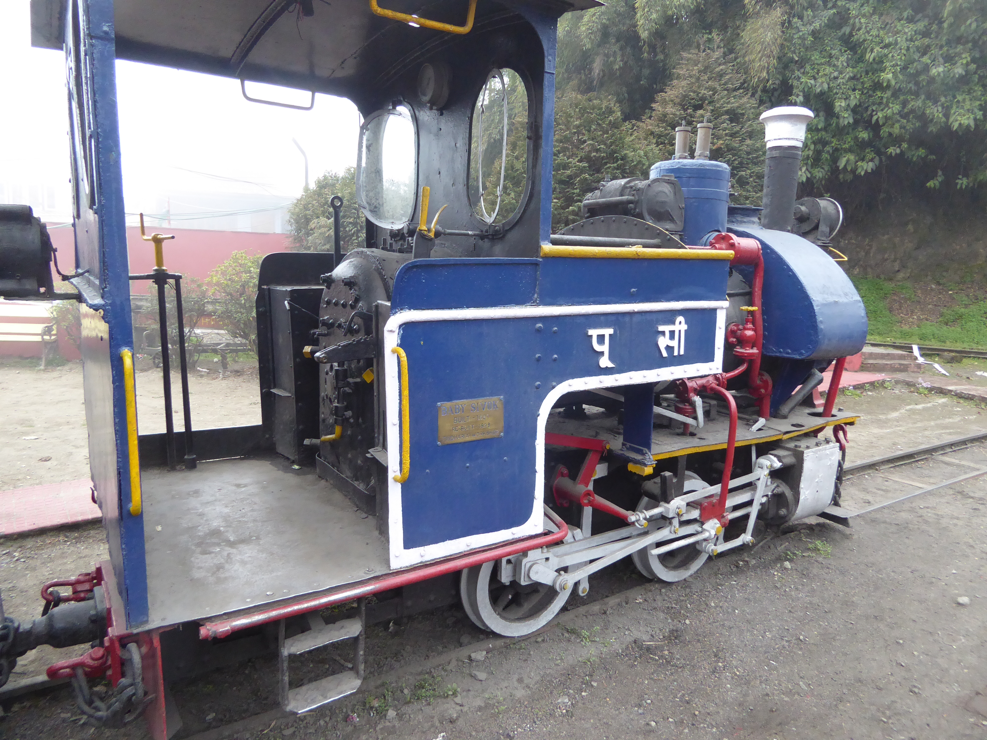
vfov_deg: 56.8
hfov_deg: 71.6
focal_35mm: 24
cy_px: 370
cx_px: 494
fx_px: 684
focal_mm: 4.3
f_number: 3.3
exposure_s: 1/25
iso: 400
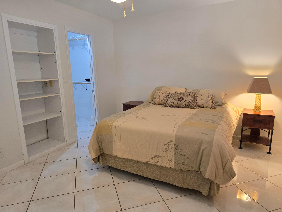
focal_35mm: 23
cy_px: 106
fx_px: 187
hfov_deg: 73.9
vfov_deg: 58.9
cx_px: 141
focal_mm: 6.3
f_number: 1.7
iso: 250
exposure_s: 1/120
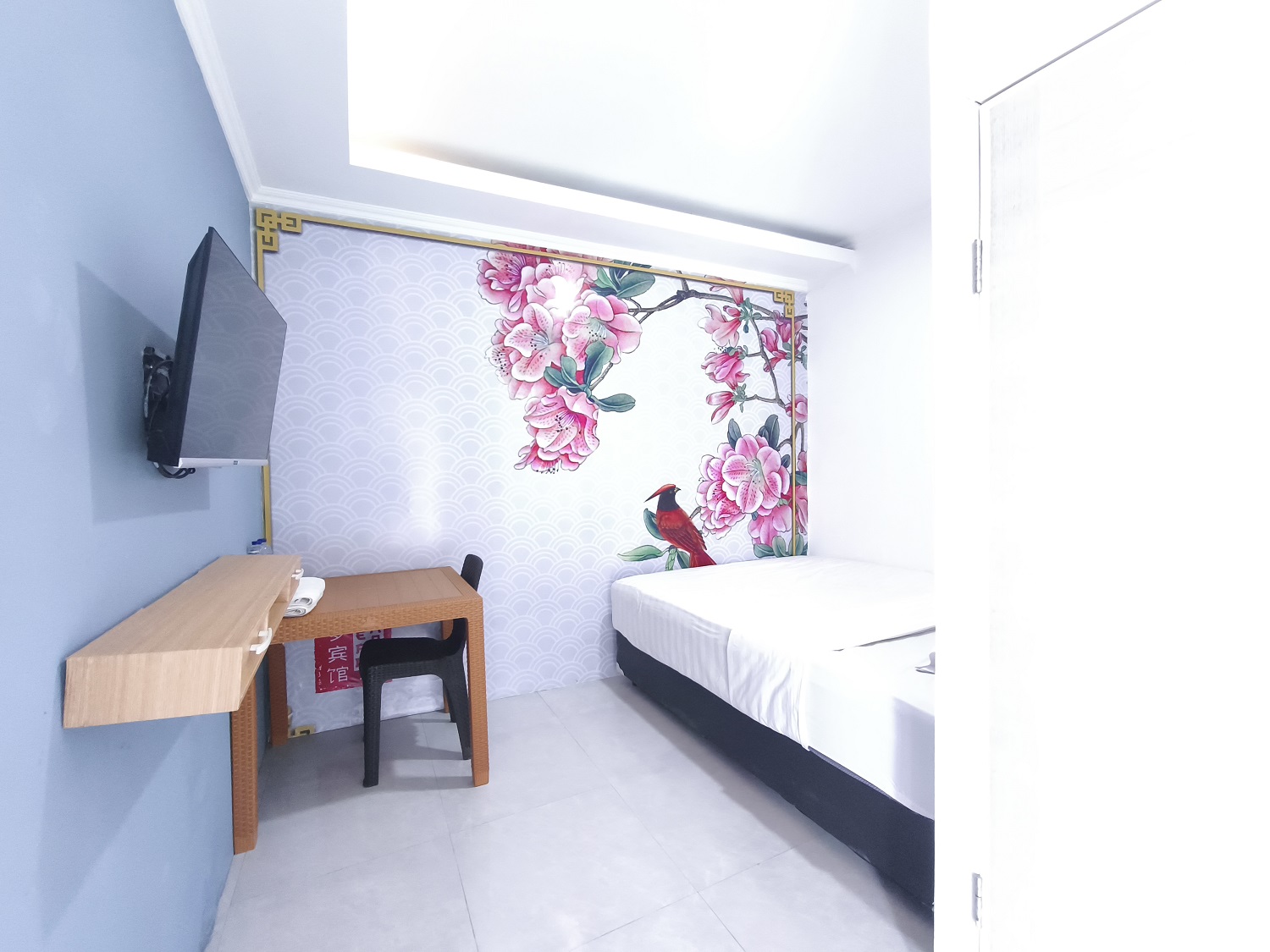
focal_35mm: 15
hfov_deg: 98.2
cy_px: 476
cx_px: 635
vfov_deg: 81.7
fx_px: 550
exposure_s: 1/40
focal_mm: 1.91
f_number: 2.2
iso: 1000
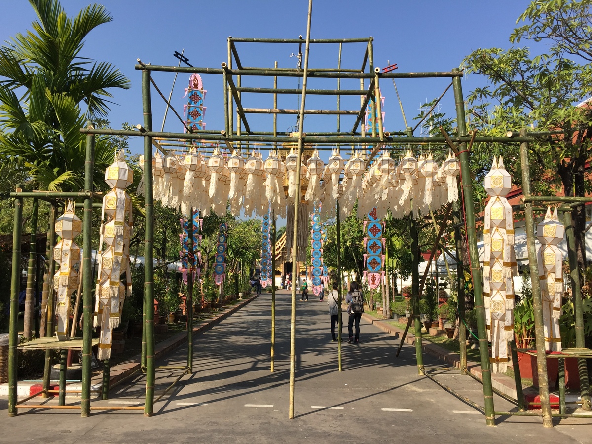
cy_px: 222
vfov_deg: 48.2
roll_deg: -1.3
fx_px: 496
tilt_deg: +6.2
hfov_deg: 61.7
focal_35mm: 29
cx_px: 296
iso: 32
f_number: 2.2
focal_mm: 4.15
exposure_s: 1/1721
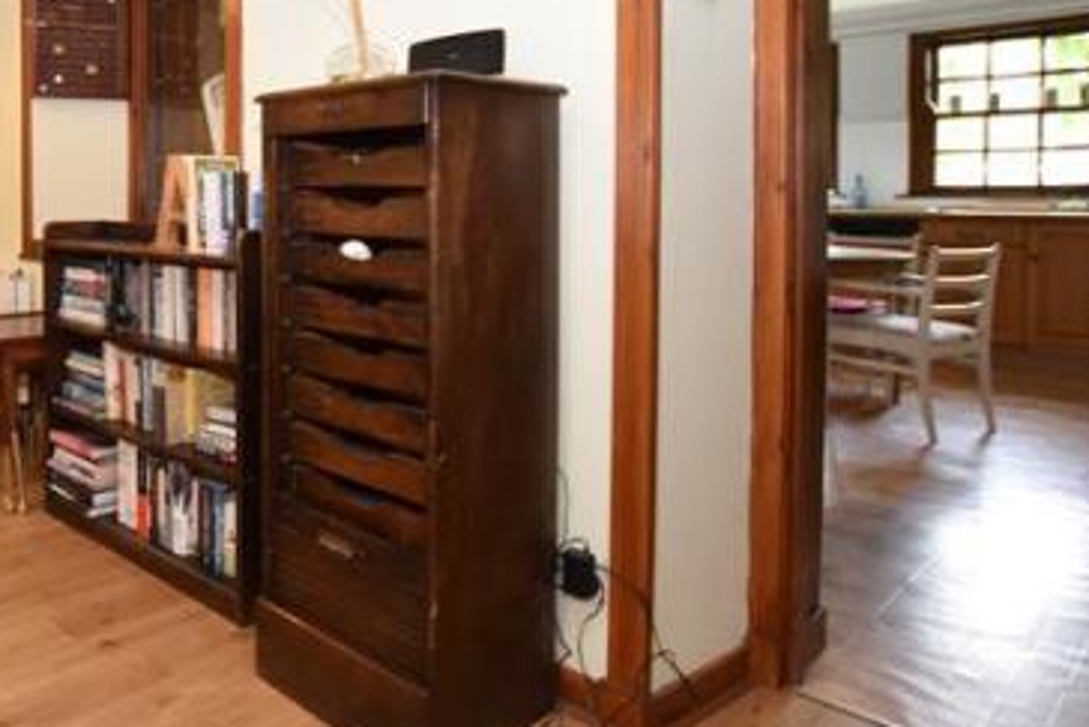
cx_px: 175
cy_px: 202
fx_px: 817
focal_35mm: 27
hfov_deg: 60.3
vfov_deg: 46.6
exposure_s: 1/60
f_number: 3.5
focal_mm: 10
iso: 1250
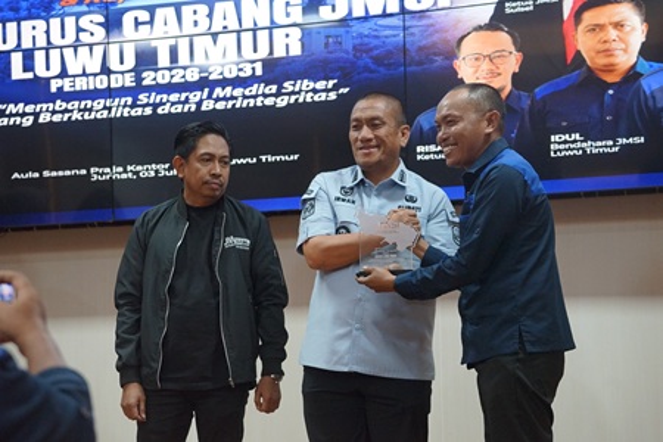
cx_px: 332
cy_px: 221
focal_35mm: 99
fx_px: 1823
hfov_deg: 20.6
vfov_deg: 13.8
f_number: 5.6
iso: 5000
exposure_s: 1/125
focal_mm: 99
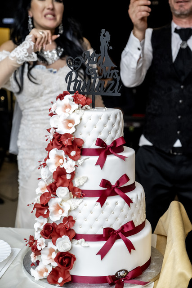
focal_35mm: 64
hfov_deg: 21.3
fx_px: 512
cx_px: 96
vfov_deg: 31.4
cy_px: 144
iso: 1600
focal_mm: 42.7
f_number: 2.8
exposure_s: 1/125
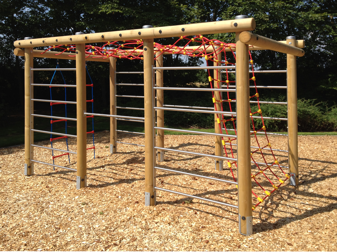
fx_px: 340
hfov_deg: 52.7
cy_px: 126
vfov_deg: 40.6
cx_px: 168
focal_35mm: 35
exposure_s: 1/1534
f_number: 2.4
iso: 50
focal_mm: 4.28
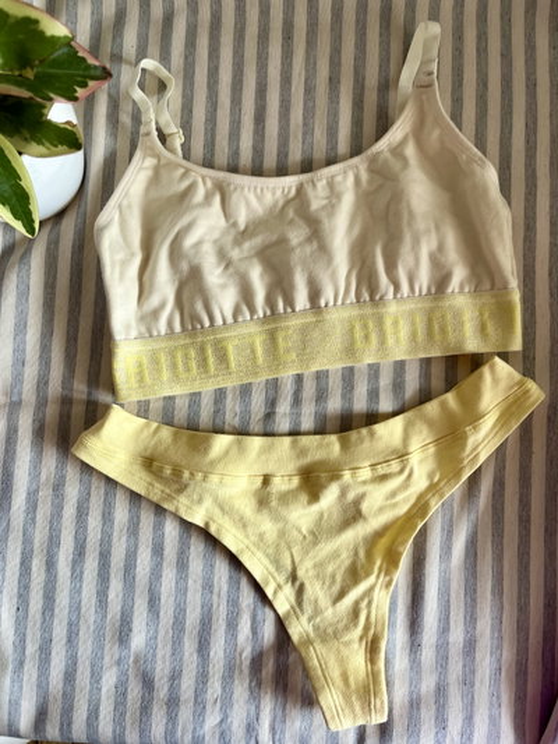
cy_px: 372
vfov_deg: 67.3
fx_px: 559
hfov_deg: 53.1
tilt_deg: -85.3
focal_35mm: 26
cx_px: 279
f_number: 1.6
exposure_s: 1/121
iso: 64
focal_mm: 5.1
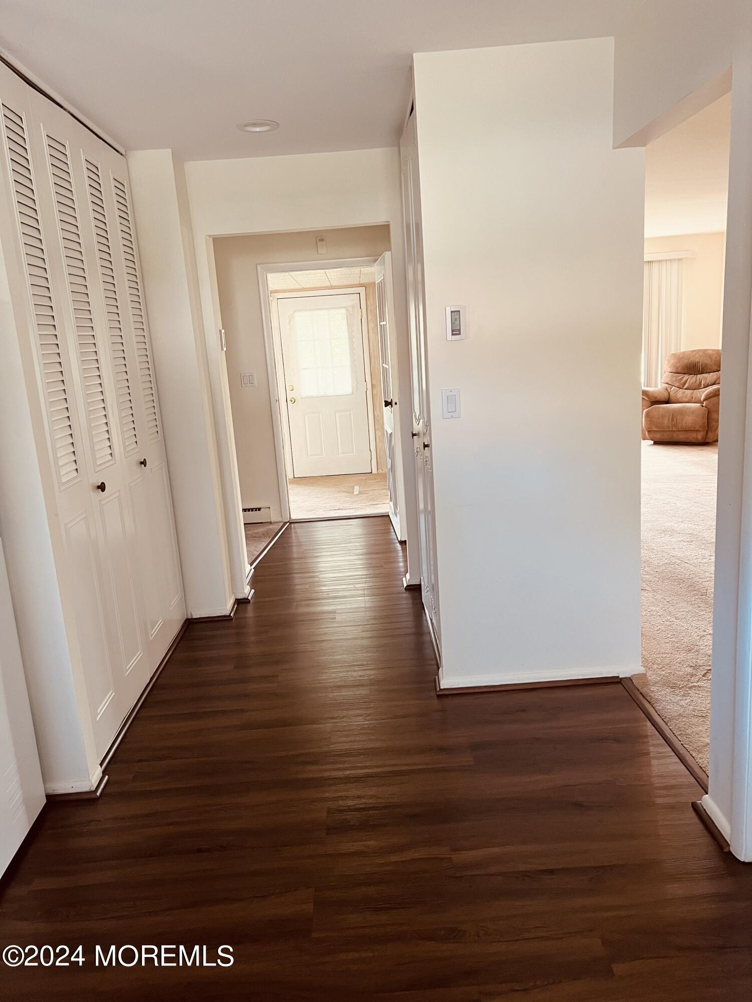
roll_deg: +4.0
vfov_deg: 67.3
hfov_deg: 53.1
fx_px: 753
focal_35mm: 26
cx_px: 376
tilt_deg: -11.8
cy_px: 501
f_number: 1.5
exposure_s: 1/71
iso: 125
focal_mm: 5.7
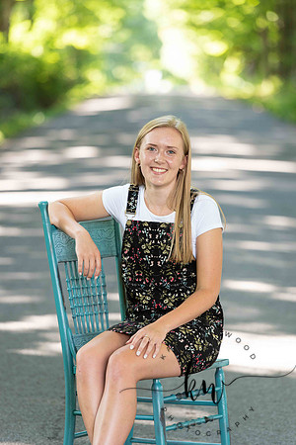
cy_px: 222
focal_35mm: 180
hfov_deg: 7.6
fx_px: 2220
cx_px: 148
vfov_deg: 11.4
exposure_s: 1/200
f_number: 3.5
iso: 640
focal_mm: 180
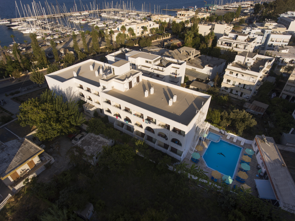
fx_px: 170
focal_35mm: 20
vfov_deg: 65.9
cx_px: 148
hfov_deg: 81.8
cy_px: 110
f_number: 2.8
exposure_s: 1/750
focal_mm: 3.61
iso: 100
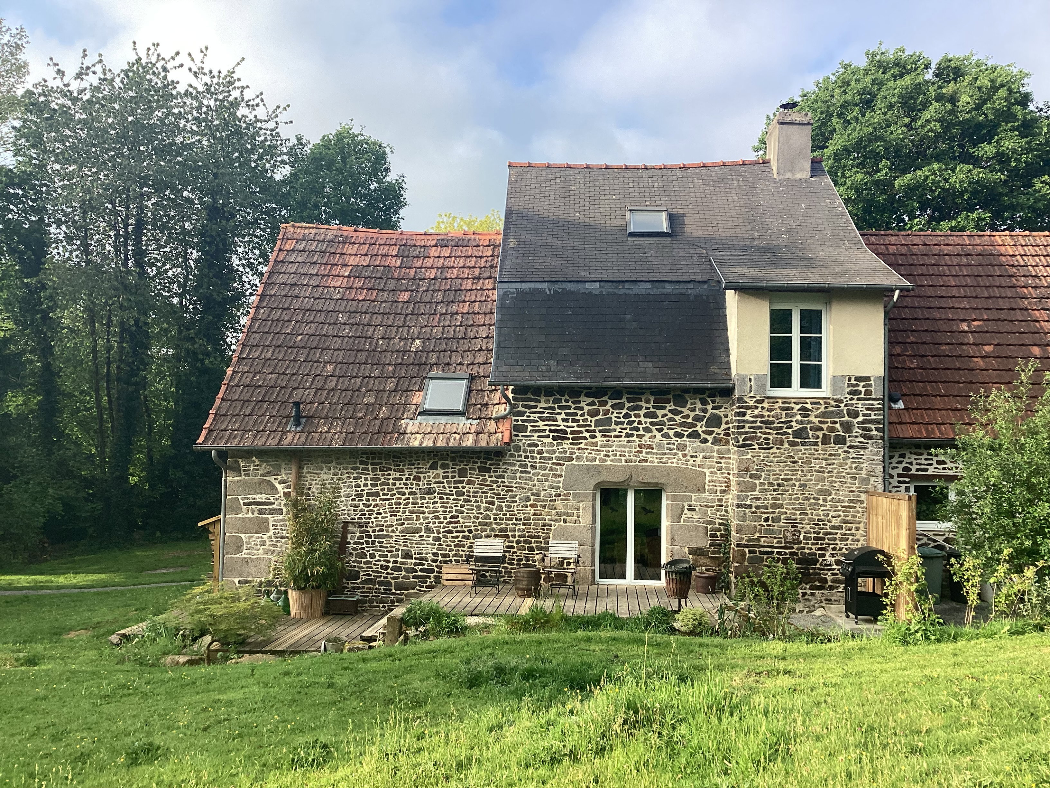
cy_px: 394
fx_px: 940
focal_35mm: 31
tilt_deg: +2.8
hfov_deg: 58.4
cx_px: 525
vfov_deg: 45.4
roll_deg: -2.1
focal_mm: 3.3
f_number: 2.4
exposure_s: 1/440
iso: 25
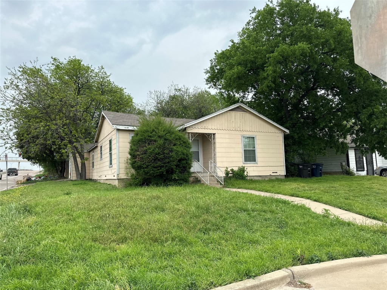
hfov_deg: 71.6
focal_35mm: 24
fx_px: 268
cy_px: 145
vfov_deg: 56.8
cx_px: 194
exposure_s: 1/2469
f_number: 1.78
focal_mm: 6.86
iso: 80
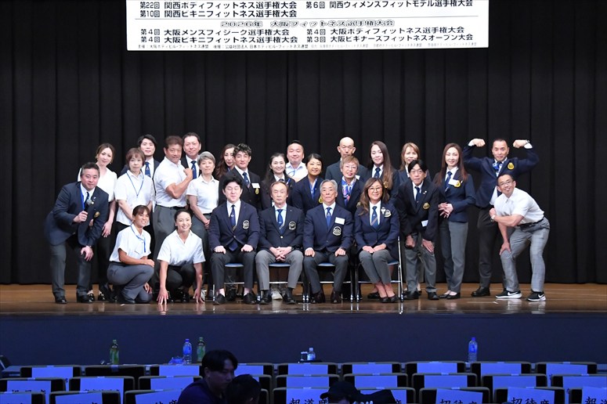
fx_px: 1770
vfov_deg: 13.0
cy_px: 202
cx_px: 304
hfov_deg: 19.5
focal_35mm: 105
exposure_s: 1/400
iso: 8000
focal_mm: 70
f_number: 5.6
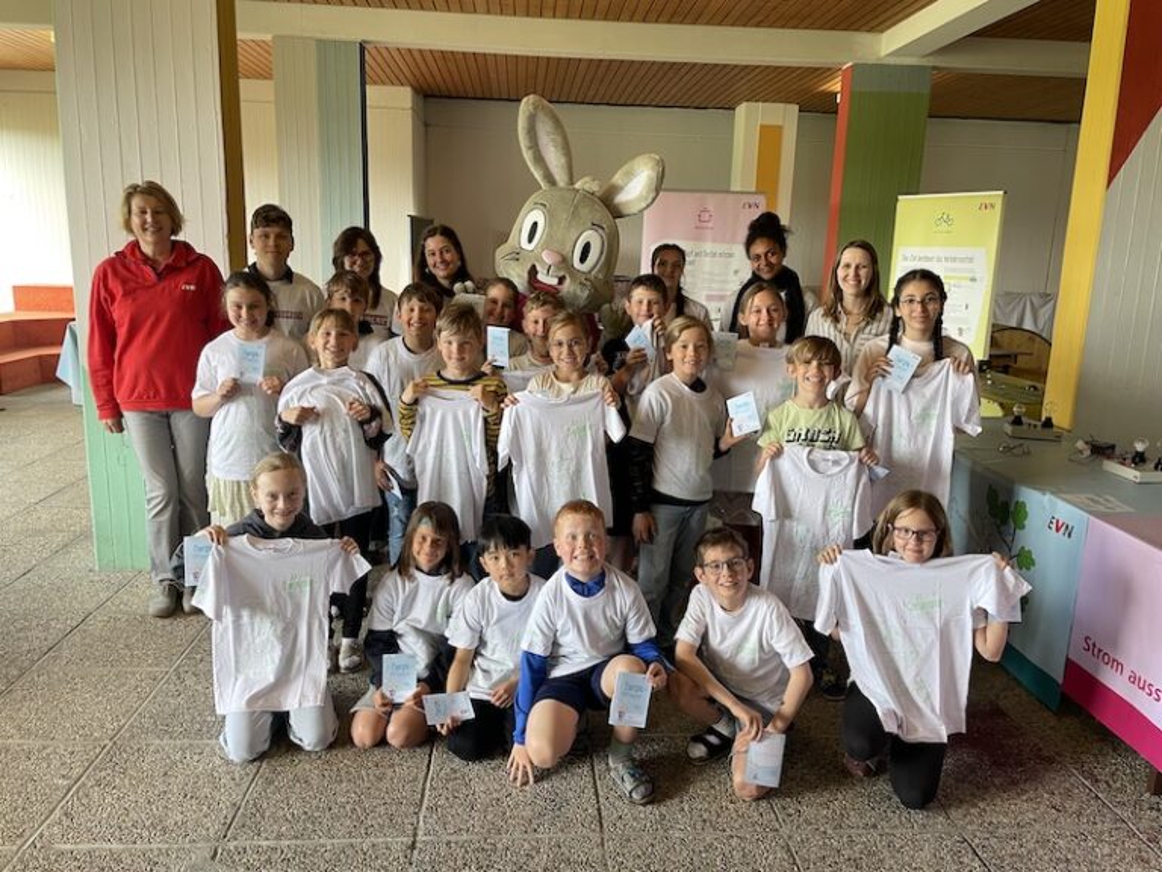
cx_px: 581
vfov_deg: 53.1
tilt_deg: -13.2
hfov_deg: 67.3
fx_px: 873
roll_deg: -1.0
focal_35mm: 26
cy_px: 436
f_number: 1.6
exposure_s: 1/50
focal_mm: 4.2
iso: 64
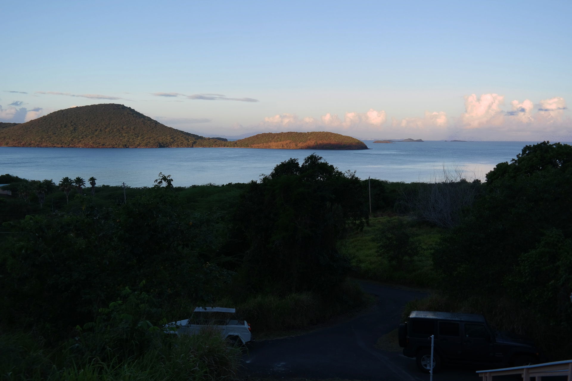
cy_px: 190
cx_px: 286
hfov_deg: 61.9
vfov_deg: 43.6
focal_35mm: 30
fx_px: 477
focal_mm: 20
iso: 100
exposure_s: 1/125
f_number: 4.5
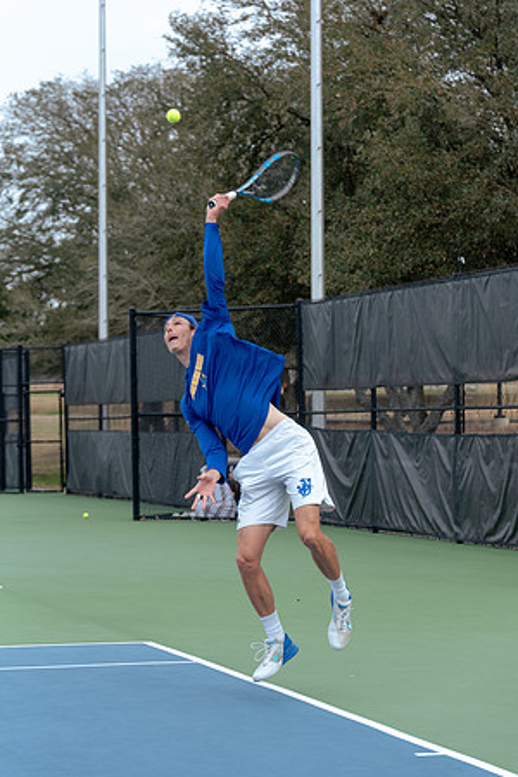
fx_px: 2417
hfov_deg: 12.2
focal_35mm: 112
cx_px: 259
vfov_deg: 18.3
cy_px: 388
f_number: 5.3
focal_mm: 112
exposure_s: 1/2000
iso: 640
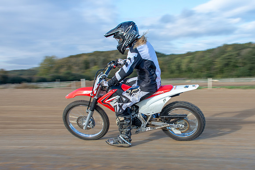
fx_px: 376
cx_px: 158
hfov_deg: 37.2
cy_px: 95
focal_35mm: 53
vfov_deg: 25.4
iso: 200
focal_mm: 26
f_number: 6.3
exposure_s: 1/250
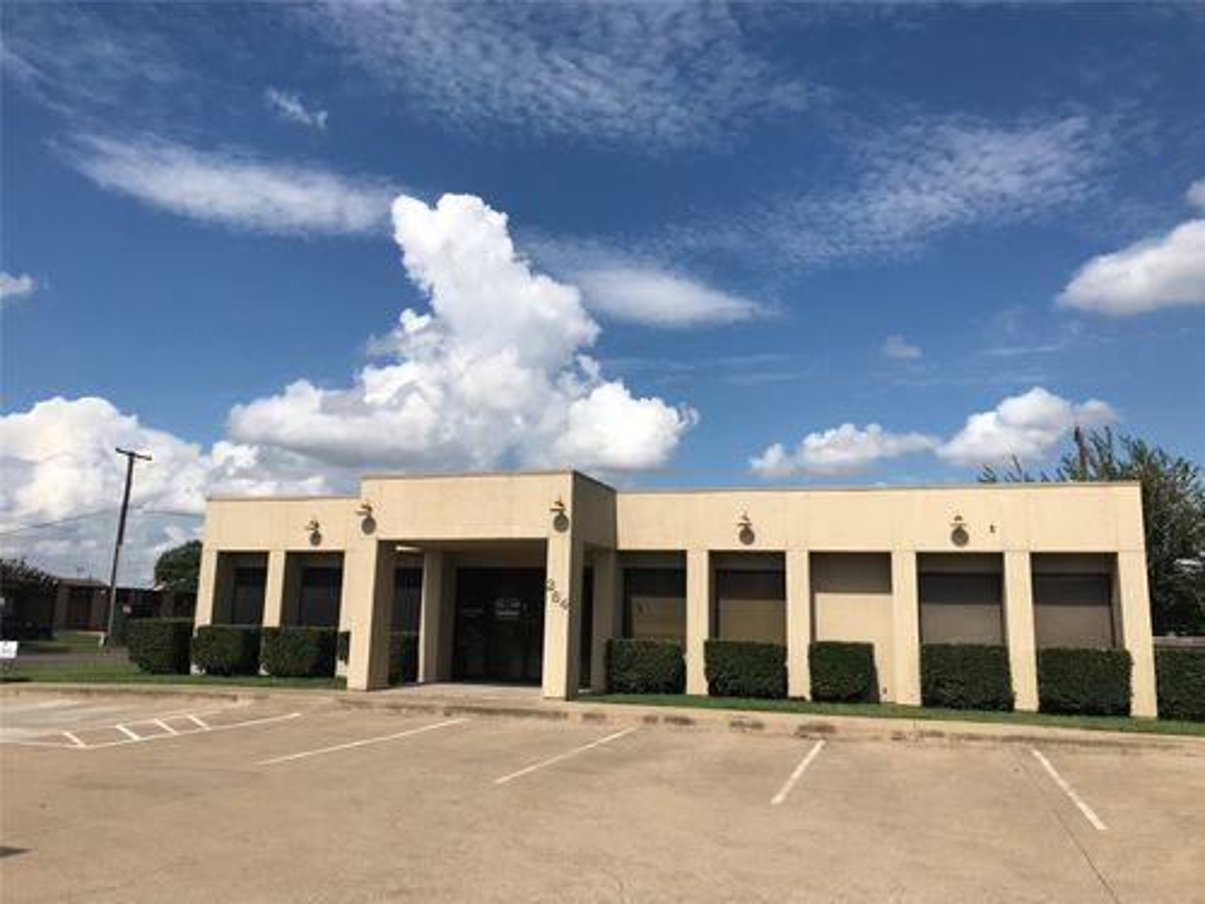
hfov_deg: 63.4
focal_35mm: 28
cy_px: 452
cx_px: 602
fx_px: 975
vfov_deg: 49.7
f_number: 1.8
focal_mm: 3.99
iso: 20
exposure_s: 1/5319
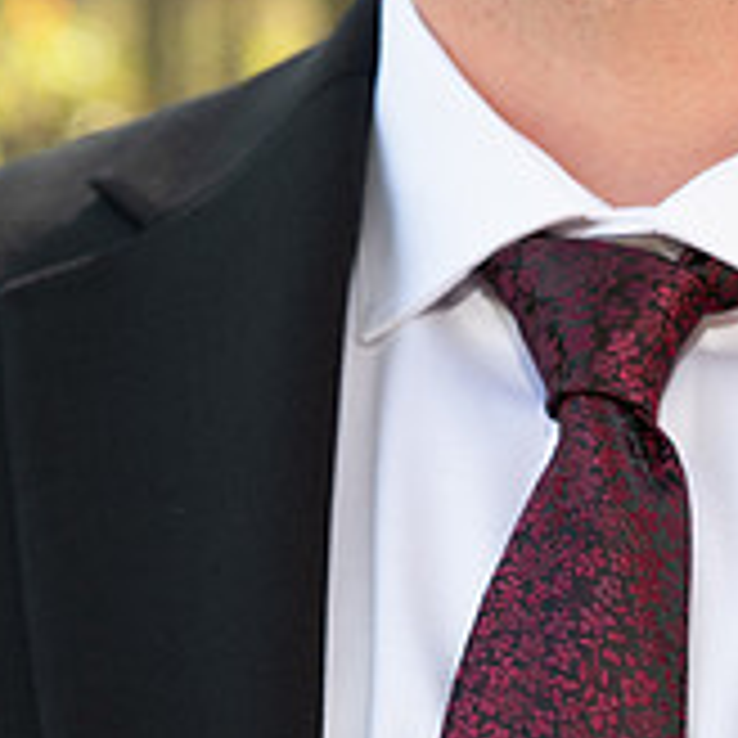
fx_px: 5258
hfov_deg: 8.0
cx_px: 579
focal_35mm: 218
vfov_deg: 8.0
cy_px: 734
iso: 400
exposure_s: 1/200
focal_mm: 70
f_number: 4.5
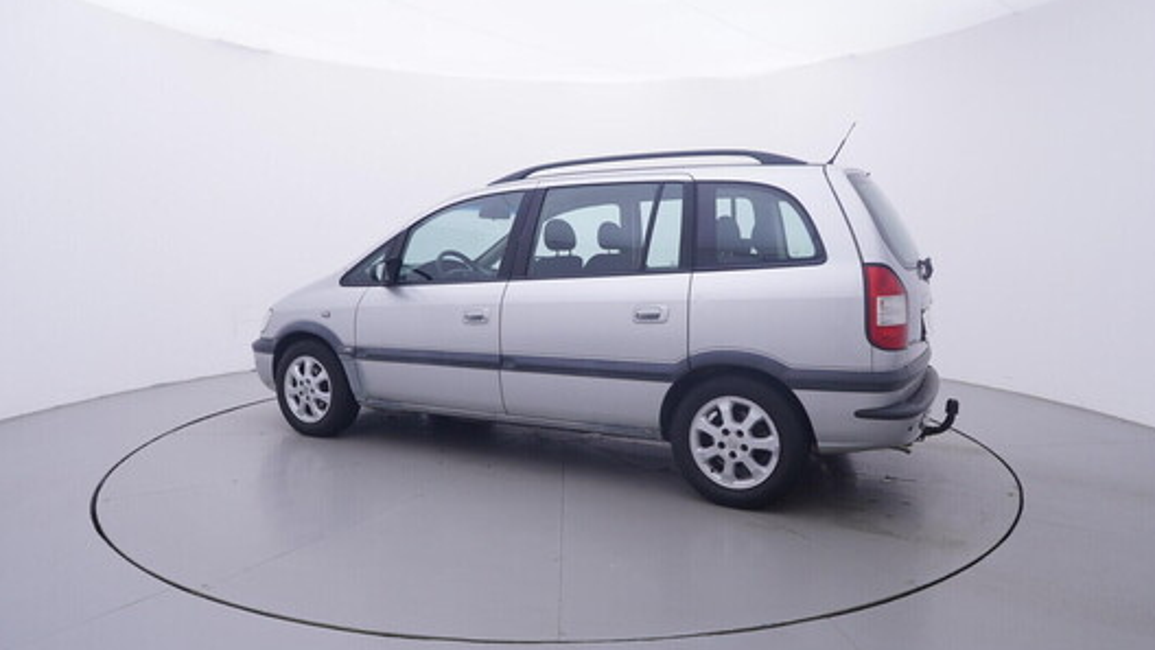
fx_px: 752
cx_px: 581
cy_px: 286
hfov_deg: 75.1
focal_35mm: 25
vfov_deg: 46.6
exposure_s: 1/80
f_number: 5
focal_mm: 15
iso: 200
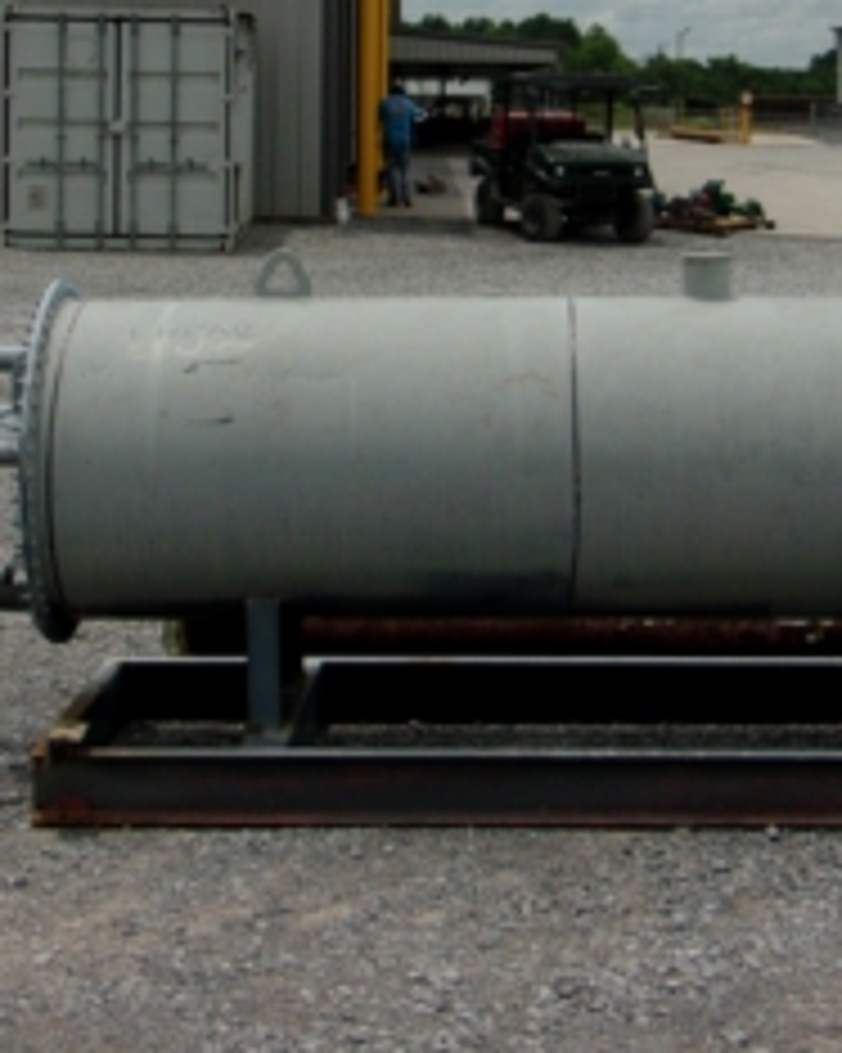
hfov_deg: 21.2
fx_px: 2244
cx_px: 468
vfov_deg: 26.0
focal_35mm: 72
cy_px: 216
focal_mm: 4.9
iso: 80
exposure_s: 1/280
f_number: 10.4
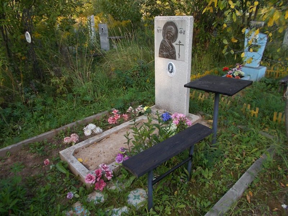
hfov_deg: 67.3
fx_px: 216
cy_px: 108
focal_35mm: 26
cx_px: 144
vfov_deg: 53.1
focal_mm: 4.6
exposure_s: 1/200
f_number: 3.2
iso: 80
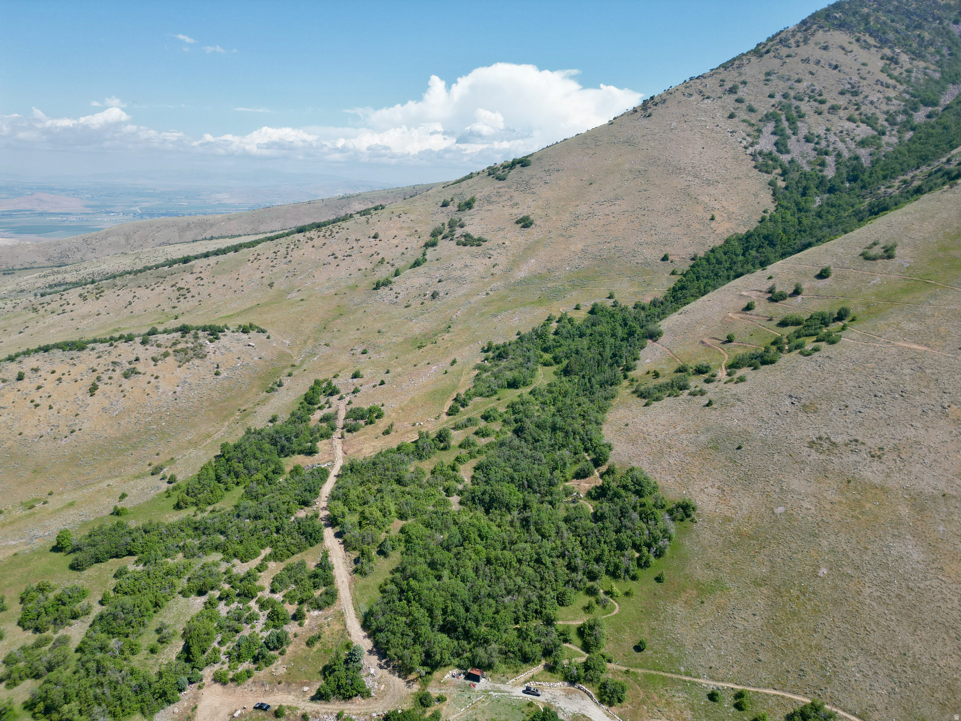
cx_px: 480
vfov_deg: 56.8
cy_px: 360
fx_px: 666
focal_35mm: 24
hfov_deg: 71.6
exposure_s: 1/2000
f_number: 1.7
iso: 100
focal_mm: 6.72
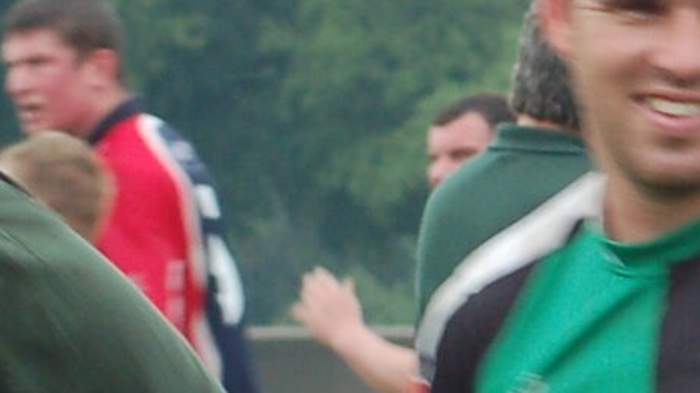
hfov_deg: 2.9
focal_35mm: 738
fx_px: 13691
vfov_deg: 1.6
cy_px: 354
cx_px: 1489
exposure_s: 1/60
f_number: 8
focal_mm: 85
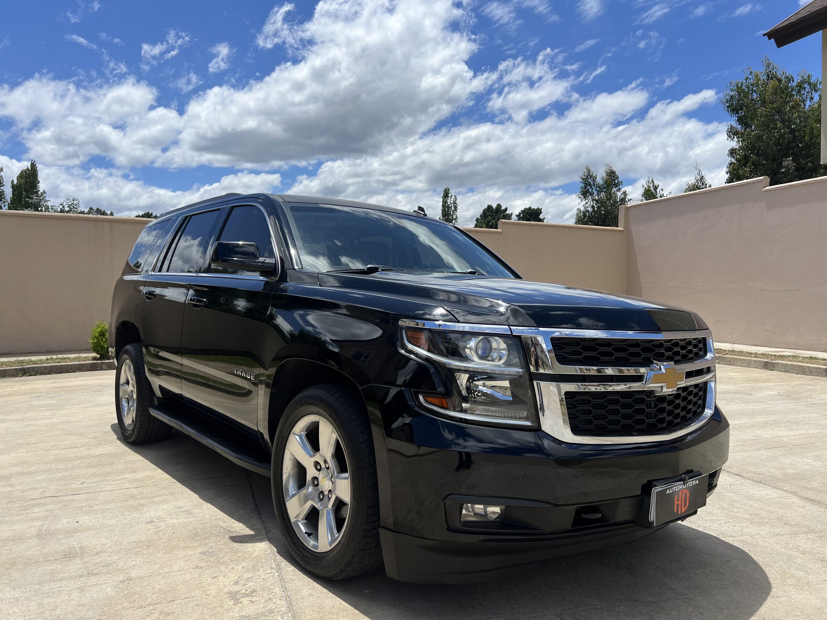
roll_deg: -0.6
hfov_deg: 67.3
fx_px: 621
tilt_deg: -2.2
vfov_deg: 53.1
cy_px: 310
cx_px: 414
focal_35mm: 26
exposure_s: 1/6993
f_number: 1.5
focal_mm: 5.7
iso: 50
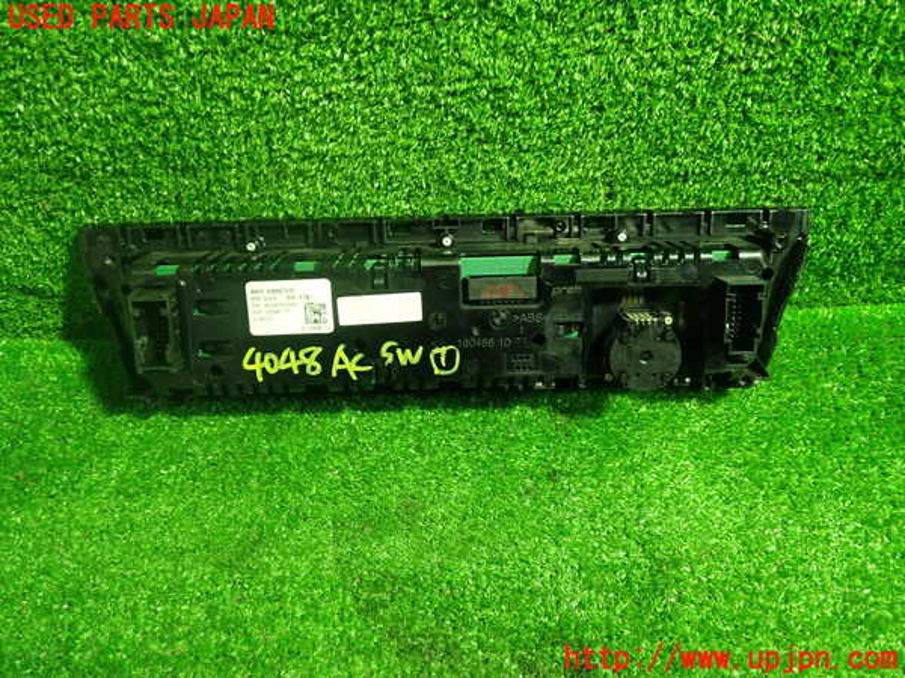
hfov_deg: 60.0
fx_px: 784
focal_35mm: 30
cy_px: 339
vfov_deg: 46.8
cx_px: 452
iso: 500
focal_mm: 5.4
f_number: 2.3
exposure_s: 1/30
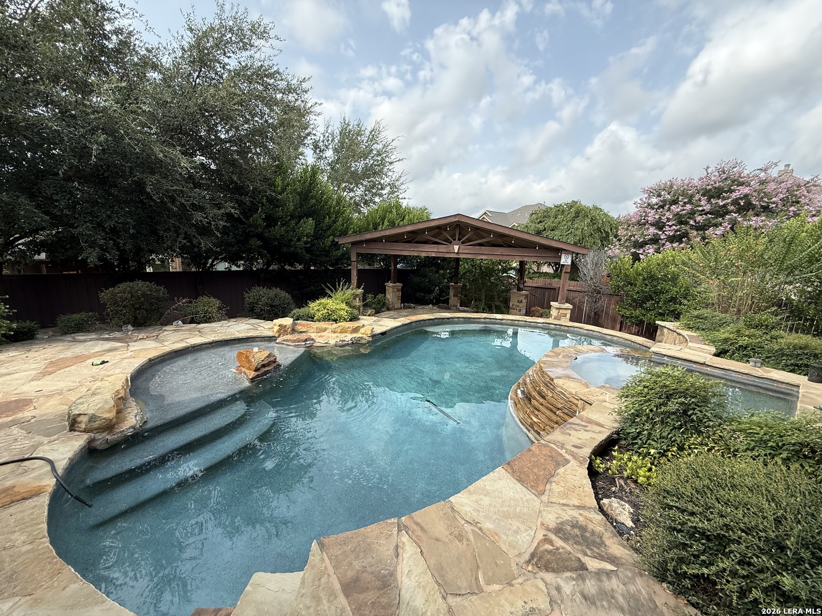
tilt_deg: -10.3
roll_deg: -2.6
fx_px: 332
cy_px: 308
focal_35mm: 14
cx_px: 411
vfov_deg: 85.7
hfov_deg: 102.1
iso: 64
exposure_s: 1/751
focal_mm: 2.22
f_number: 2.2
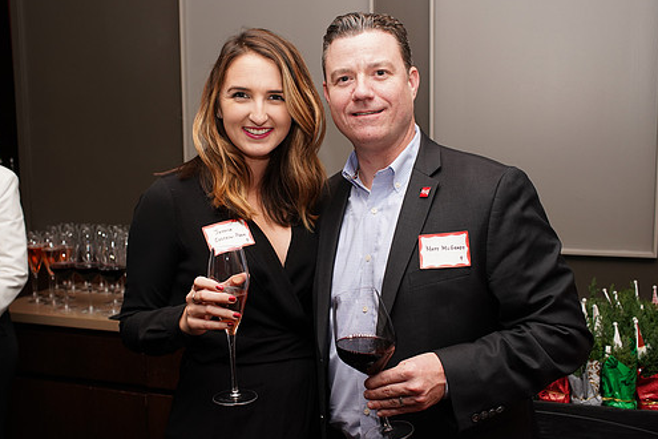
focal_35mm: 41
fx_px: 749
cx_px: 312
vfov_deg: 32.6
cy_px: 211
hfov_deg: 47.4
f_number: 5
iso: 1000
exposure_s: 1/160
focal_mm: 35
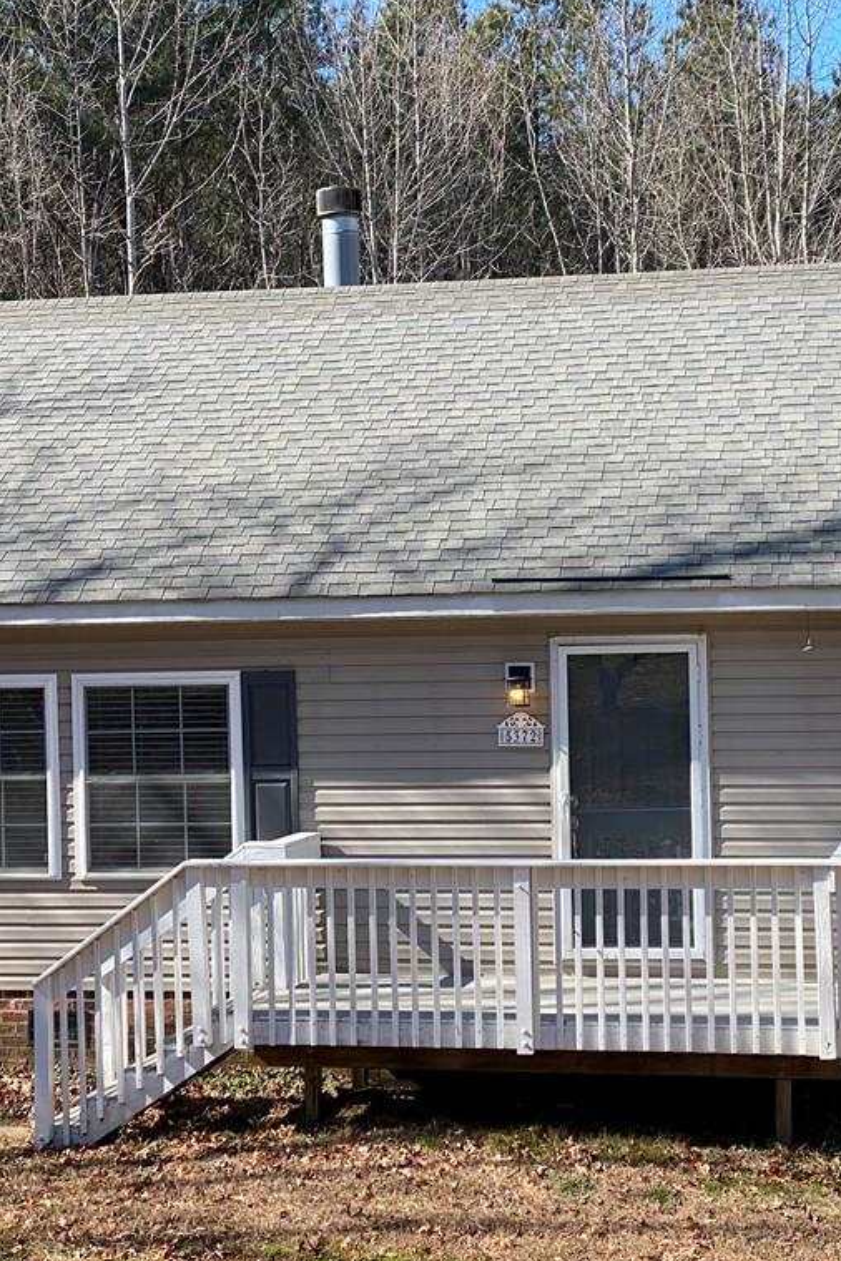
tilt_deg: +0.2
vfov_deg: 27.7
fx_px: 2558
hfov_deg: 18.7
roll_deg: +0.6
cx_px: 424
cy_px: 630
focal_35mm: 73
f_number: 2
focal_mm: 6
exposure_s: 1/737
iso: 20
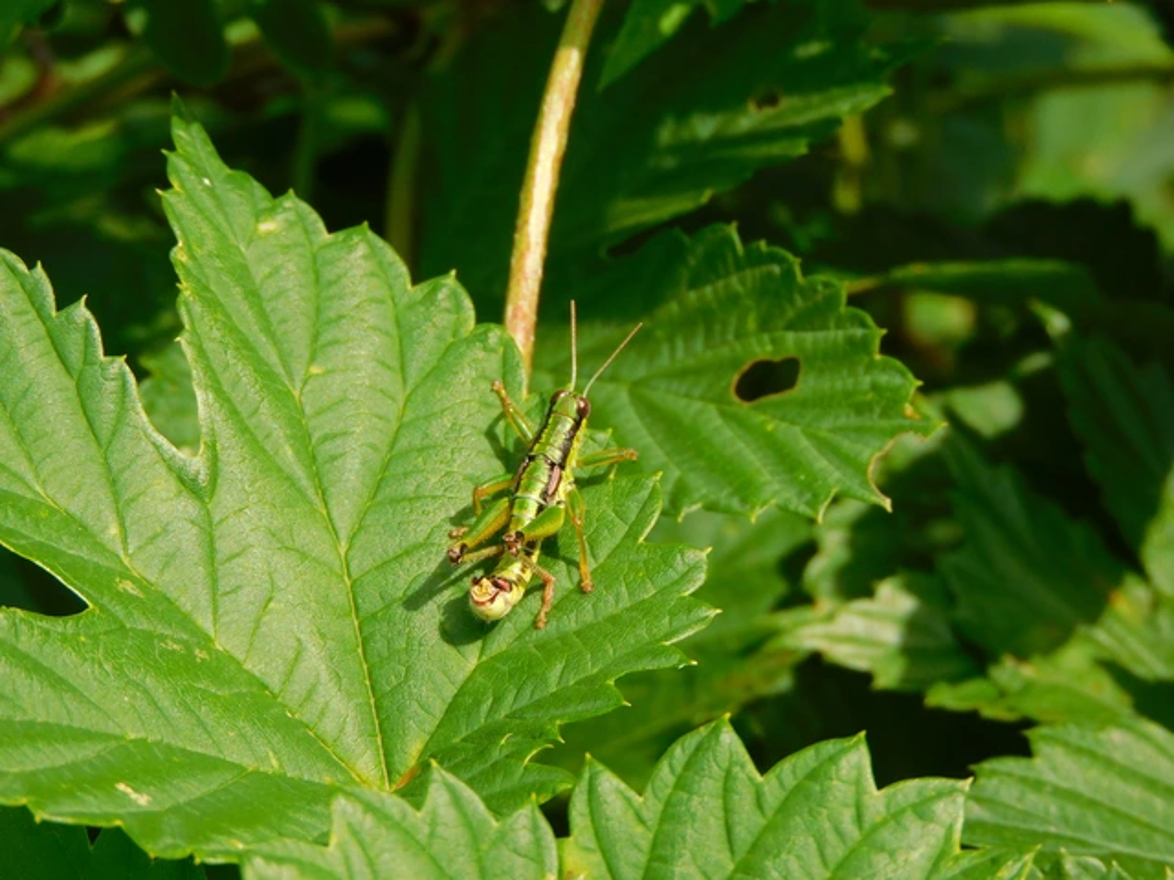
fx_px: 4239
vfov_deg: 11.9
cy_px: 440
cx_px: 587
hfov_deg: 15.8
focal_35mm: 125
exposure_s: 1/500
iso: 125
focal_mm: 22.4
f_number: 5
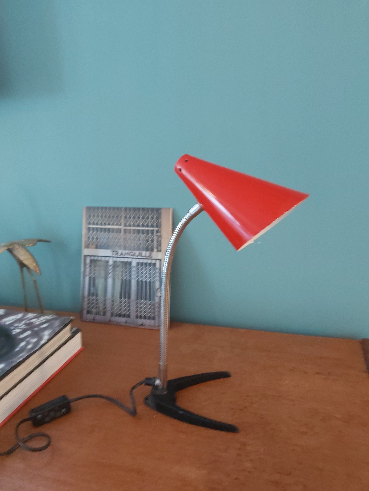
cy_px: 246
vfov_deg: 67.3
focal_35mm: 26
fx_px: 370
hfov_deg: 53.1
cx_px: 184
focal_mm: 3.92
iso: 1000
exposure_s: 1/17
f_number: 1.7
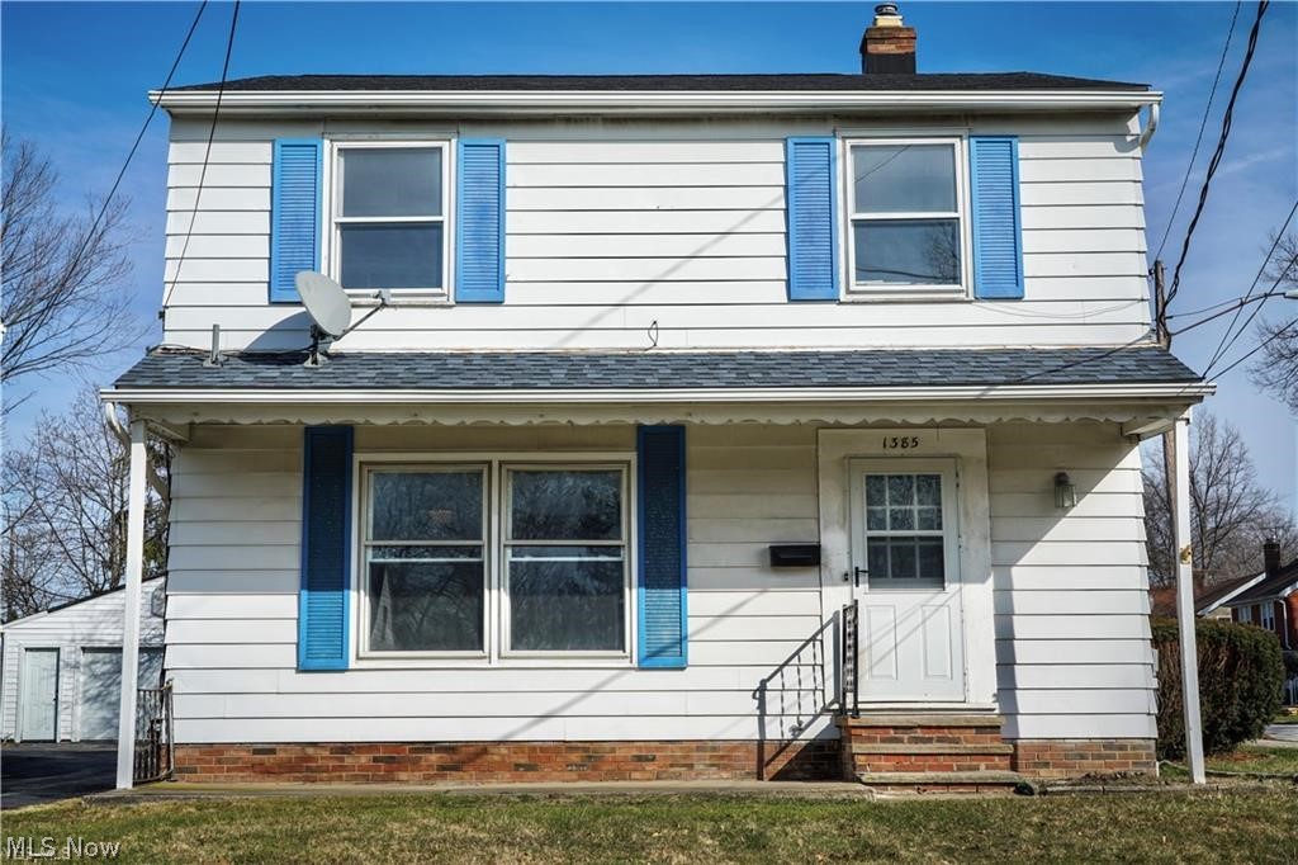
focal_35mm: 46
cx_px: 649
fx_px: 1658
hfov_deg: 42.8
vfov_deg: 29.2
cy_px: 432
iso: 100
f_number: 10
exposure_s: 1/320
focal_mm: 46
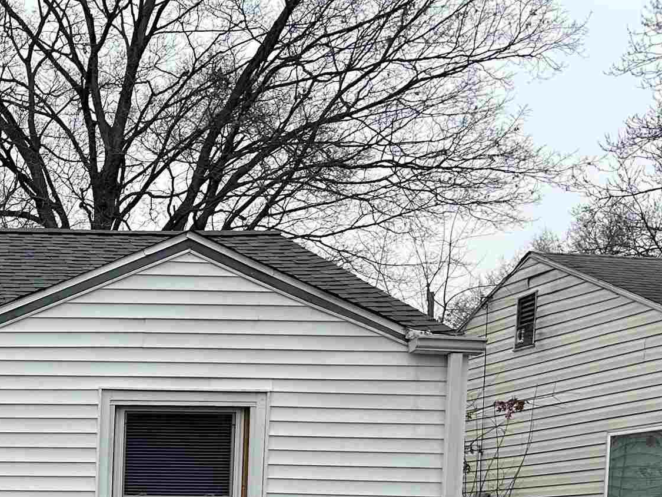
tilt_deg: -2.7
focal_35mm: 71
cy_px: 627
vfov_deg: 19.3
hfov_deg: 23.8
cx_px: -220
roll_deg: +0.0
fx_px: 1358
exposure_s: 1/1621
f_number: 1.5
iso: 50
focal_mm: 5.7
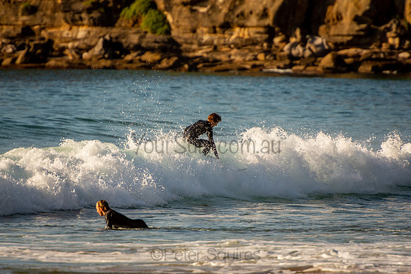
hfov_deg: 3.4
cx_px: 206
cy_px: 137
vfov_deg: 2.3
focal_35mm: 600
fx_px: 6851
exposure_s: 1/1250
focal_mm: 400
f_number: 5.6
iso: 320
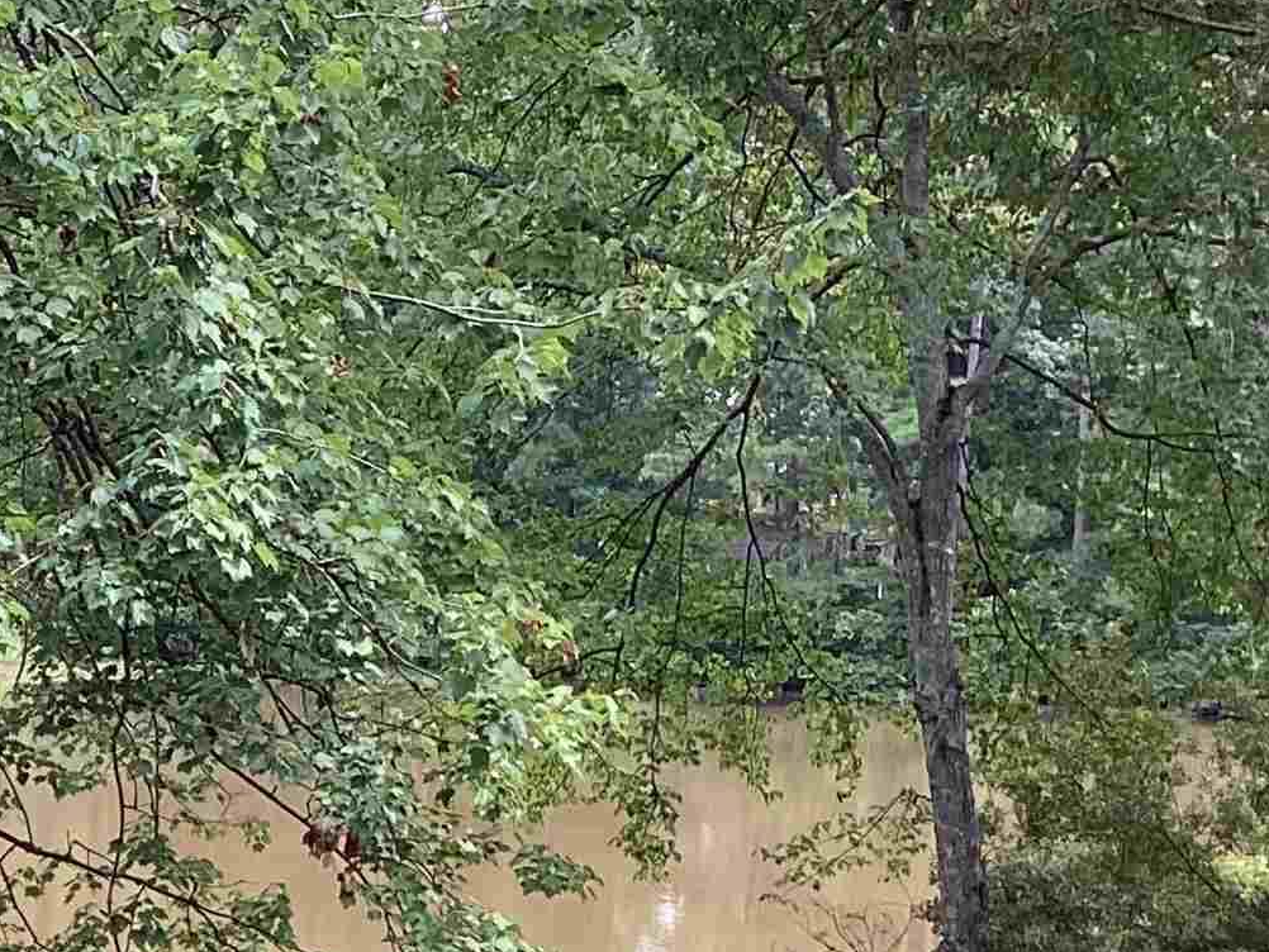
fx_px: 3483
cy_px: 965
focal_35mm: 95
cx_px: -166
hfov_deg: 19.7
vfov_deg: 15.3
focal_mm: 3.3
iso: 25
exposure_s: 1/217
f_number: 2.4
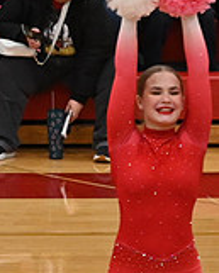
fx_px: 4929
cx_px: -272
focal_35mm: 609
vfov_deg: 3.2
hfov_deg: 2.5
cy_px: 187
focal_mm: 120
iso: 6400
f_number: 4
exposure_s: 1/400
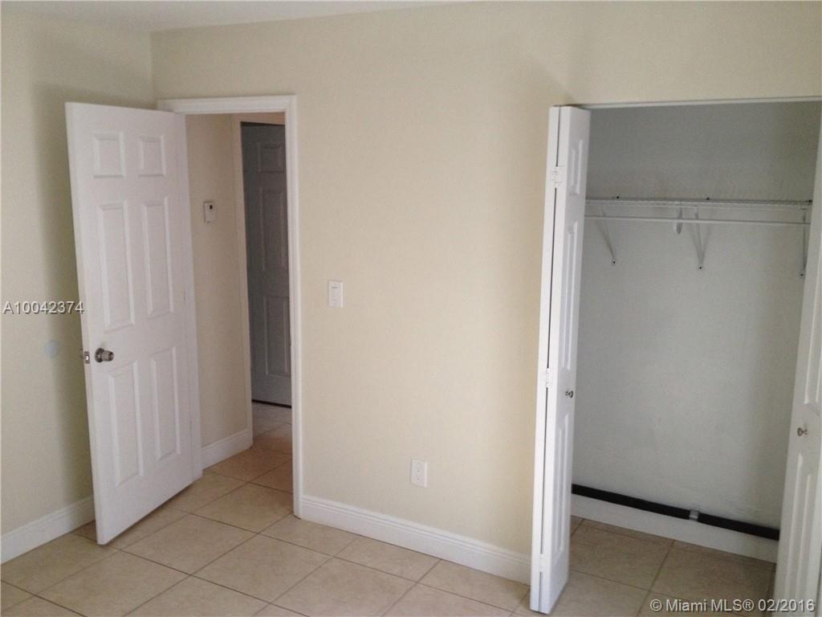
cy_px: 308
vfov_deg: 40.7
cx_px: 411
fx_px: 831
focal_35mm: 35
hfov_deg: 52.6
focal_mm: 4.28
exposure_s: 1/20
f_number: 2.4
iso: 160
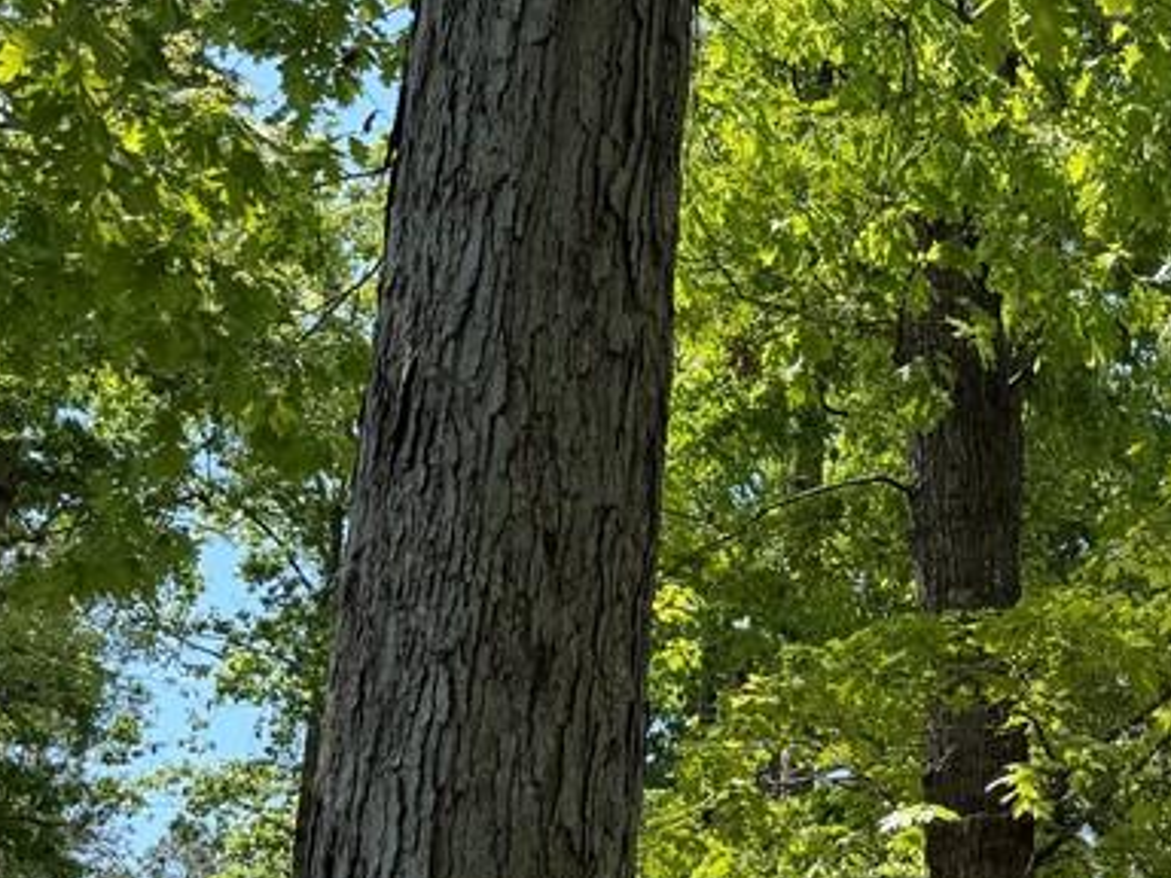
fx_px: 2165
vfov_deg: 22.6
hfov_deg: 27.4
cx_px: 1327
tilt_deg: +20.5
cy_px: 729
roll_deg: +3.4
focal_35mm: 64
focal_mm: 6.76
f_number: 1.78
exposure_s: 1/1192
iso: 80
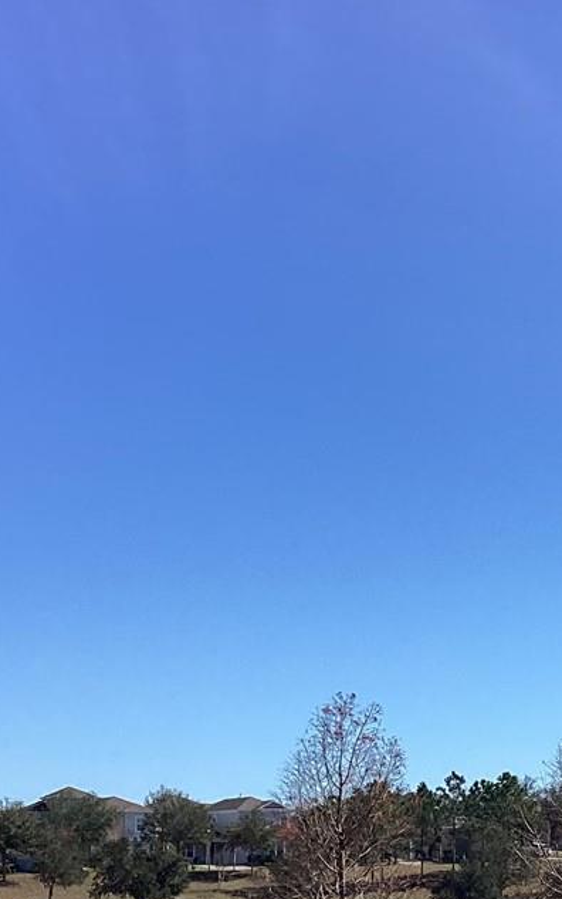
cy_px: 703
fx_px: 2033
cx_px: 512
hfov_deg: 15.5
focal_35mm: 83
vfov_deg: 24.6
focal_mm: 3.3
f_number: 2.4
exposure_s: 1/1773
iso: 25
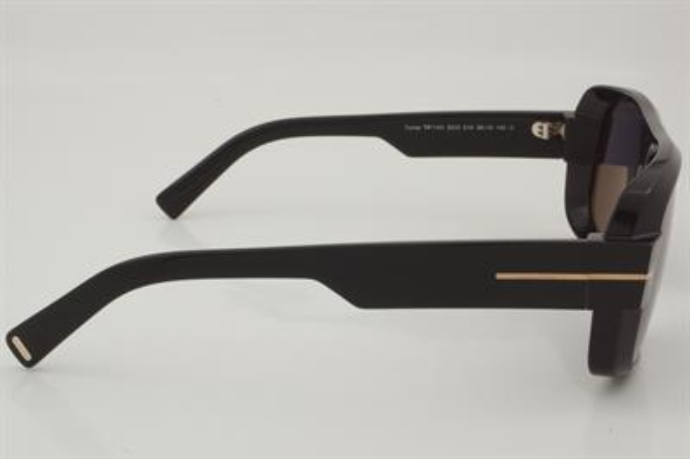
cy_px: 230
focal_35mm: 68
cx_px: 345
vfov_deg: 20.1
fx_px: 1293
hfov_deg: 29.9
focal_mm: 45
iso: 100
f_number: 32
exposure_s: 1/3
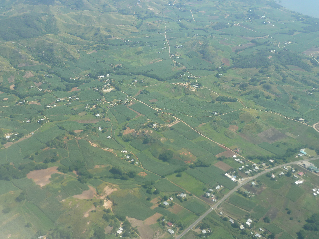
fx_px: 387
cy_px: 120
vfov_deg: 34.3
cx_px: 160
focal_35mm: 42
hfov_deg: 44.8
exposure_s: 1/250
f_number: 4
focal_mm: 6.9
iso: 80
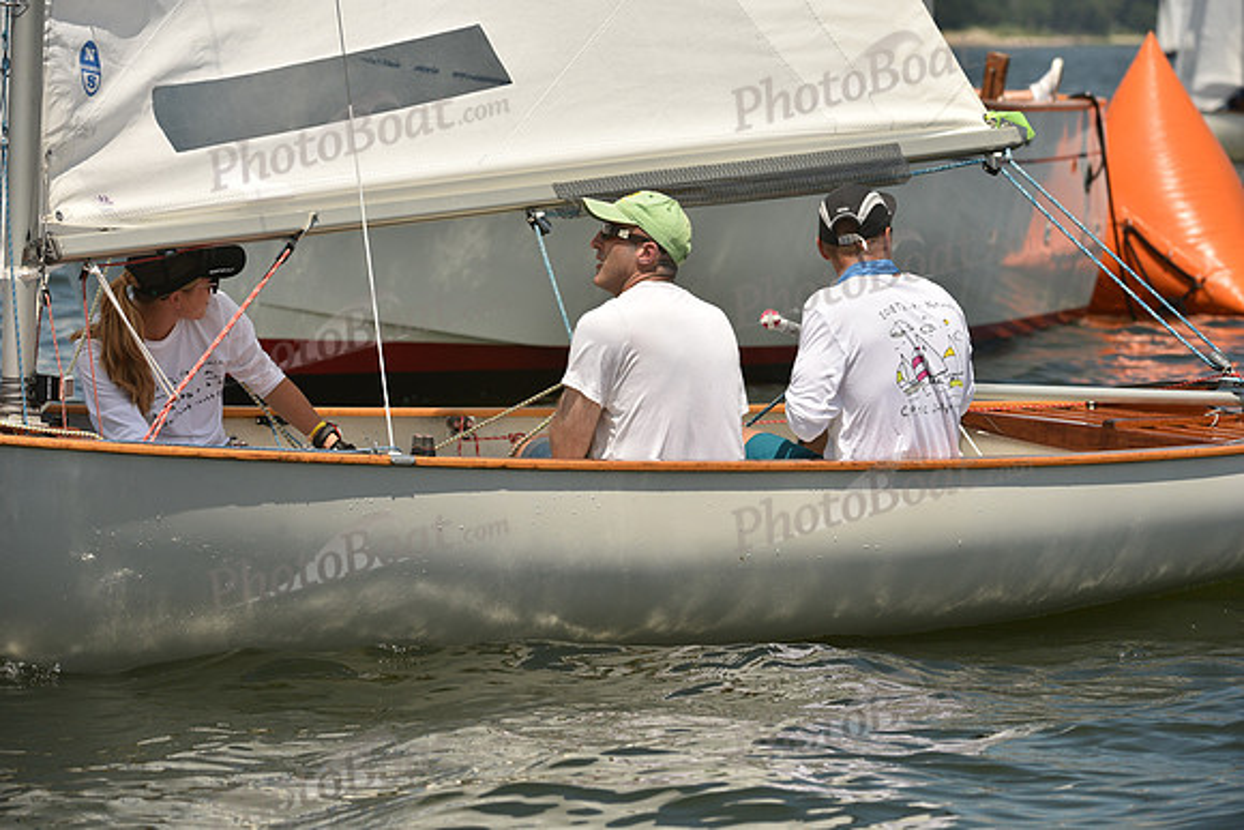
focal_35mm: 200
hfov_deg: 10.3
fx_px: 6912
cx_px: 622
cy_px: 415
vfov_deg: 6.9
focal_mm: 200
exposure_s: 1/1250
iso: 250
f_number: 7.1
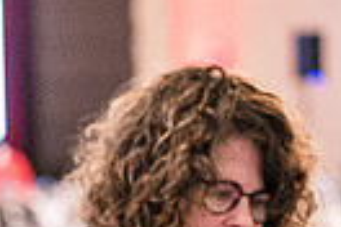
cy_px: 453
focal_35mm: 308
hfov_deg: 6.6
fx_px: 2917
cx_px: -165
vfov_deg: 4.4
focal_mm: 70
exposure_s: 1/60
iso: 12800
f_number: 2.8
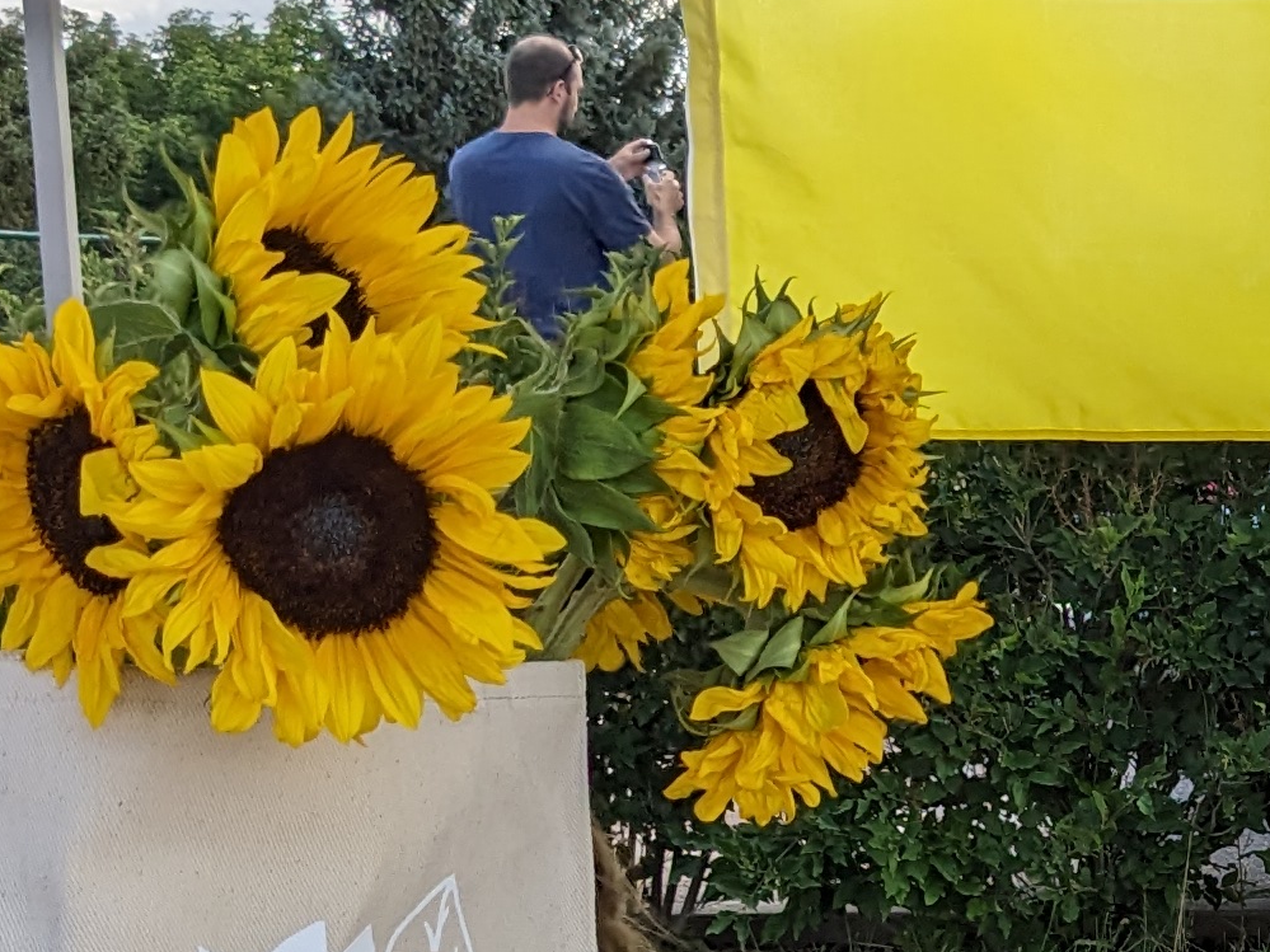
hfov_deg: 17.0
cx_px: 1635
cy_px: 742
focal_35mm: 109
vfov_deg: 13.5
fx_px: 3999
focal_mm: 4.38
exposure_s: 1/1462
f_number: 1.73
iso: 37
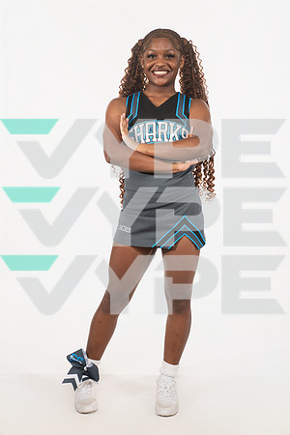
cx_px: 145
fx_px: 628
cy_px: 218
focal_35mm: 52
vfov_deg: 38.2
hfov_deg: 26.0
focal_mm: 52
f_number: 7.1
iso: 500
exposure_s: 1/320
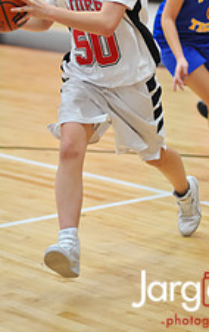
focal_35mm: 172
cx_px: 110
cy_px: 18
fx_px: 1562
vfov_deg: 12.1
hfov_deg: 7.7
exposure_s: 1/500
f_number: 2
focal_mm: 85
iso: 1400
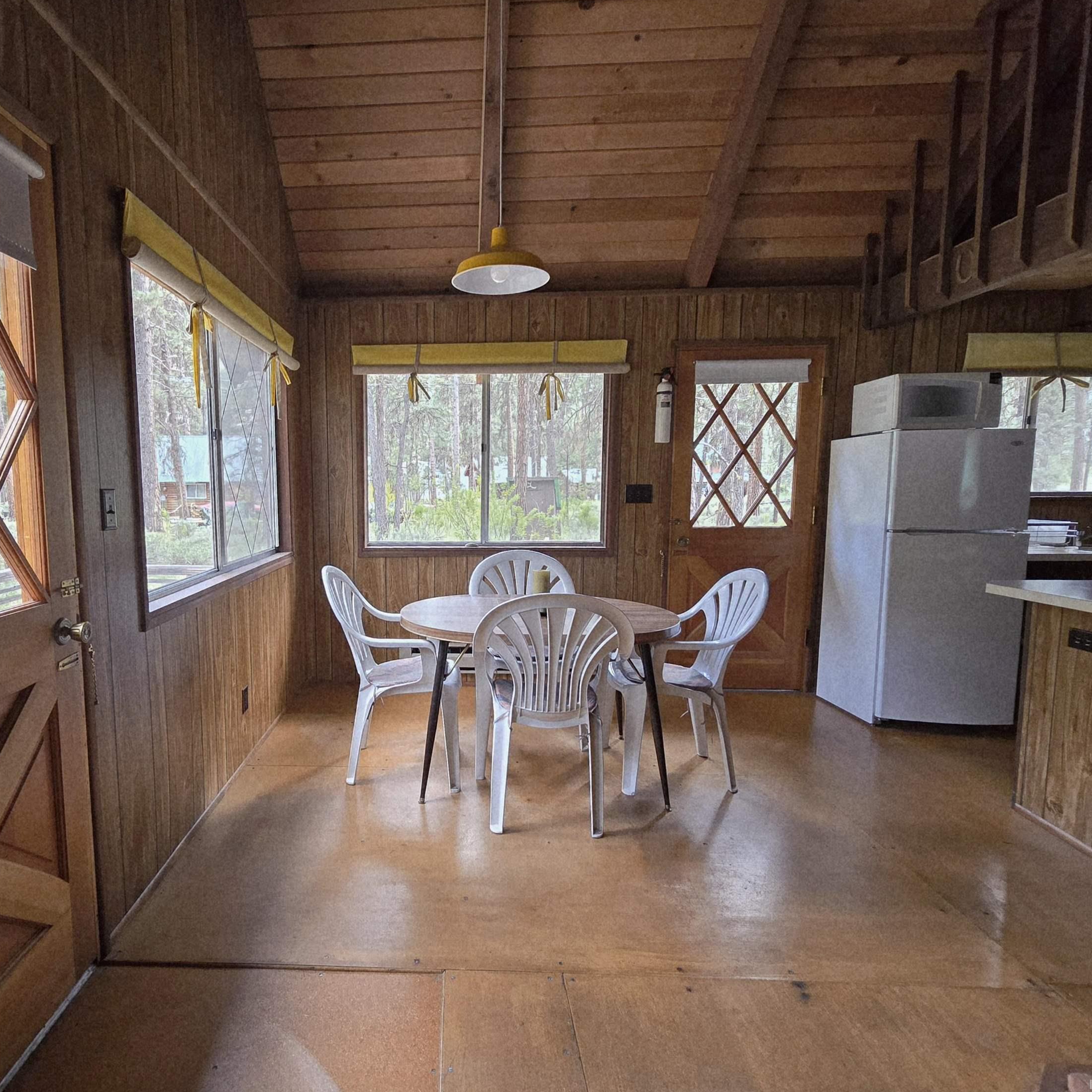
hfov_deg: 86.5
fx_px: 571
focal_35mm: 16
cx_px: 444
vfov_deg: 87.4
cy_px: 566
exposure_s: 1/60.2
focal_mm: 2.2
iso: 160
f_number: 2.2
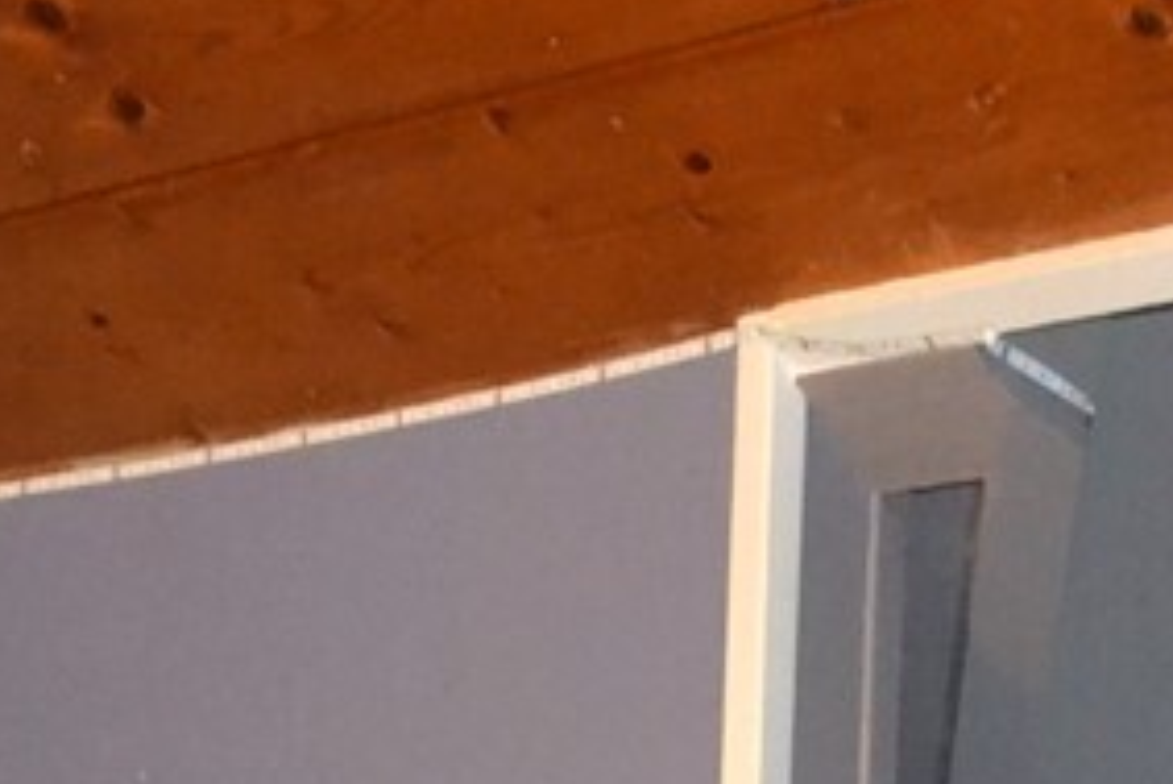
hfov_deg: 12.7
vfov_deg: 8.1
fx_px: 5281
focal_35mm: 162
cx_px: 578
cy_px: 1520
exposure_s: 1/30
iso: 2800
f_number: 3.5
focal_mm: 18
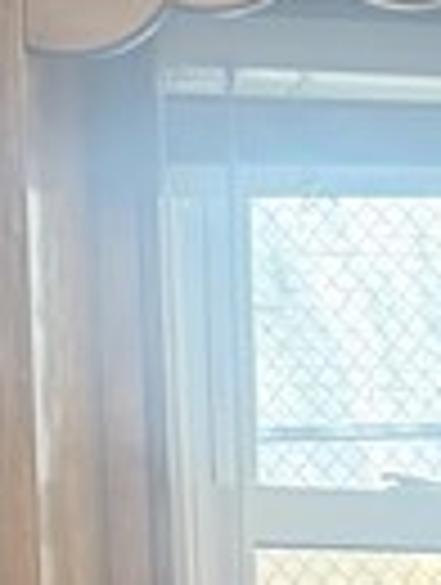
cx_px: 1274
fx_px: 3200
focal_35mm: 189
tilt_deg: -4.3
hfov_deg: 7.1
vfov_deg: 9.8
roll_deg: -0.5
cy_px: 1143
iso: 200
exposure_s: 1/164
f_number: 1.78
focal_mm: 6.76
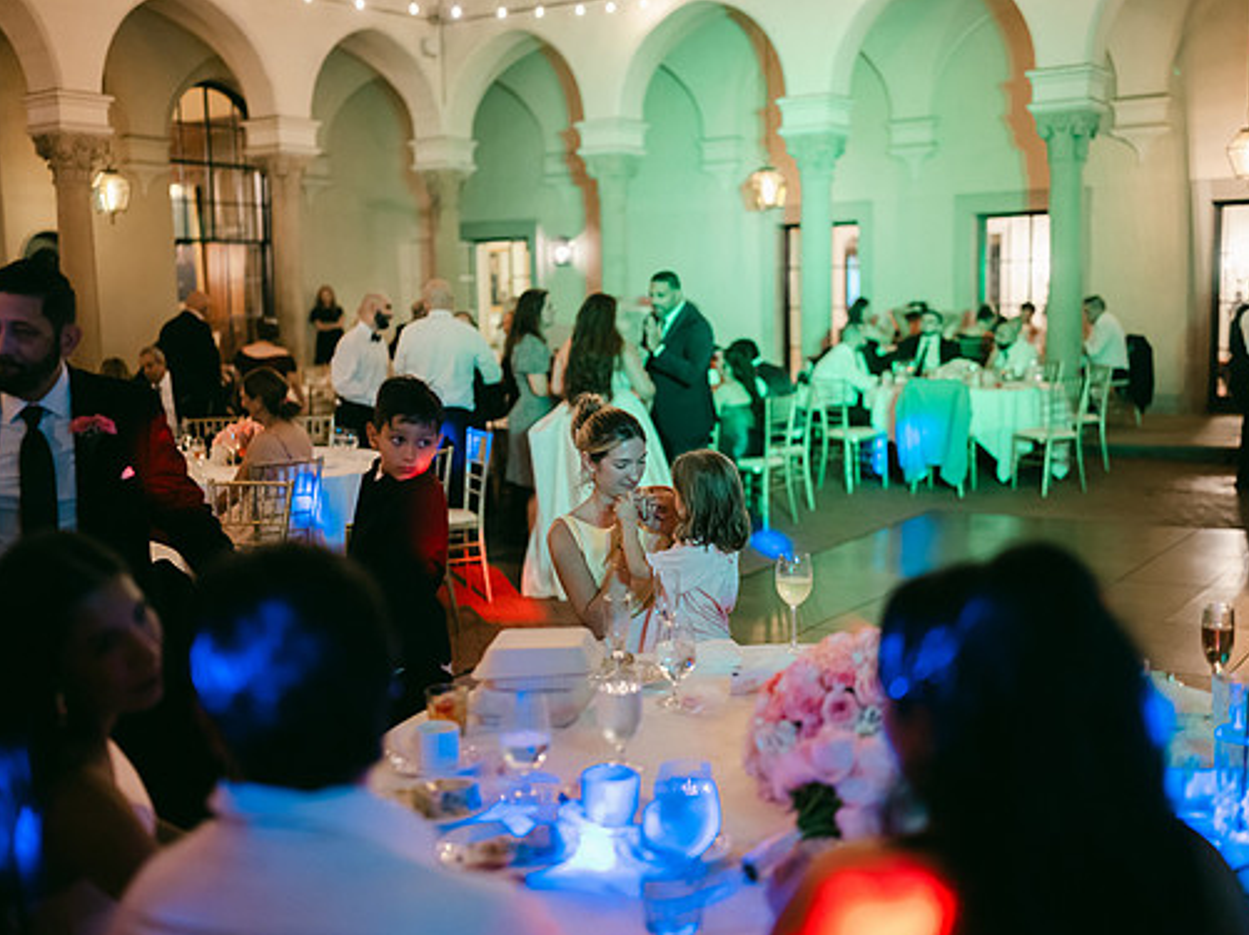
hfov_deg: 47.9
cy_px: 477
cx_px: 611
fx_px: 1406
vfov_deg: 36.8
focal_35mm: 39
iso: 1400
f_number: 1.2
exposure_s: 1/125
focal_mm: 35
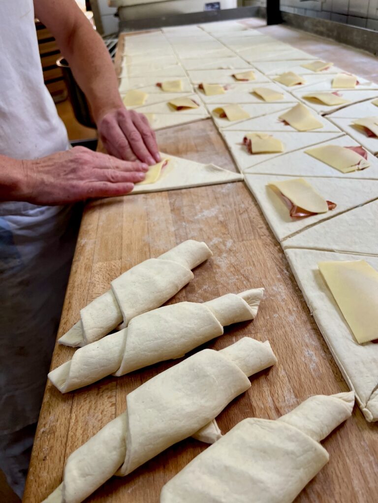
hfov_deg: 53.1
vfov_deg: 67.3
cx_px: 189
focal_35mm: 26
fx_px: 379
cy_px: 252
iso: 80
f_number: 1.6
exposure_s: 1/100
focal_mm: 5.1
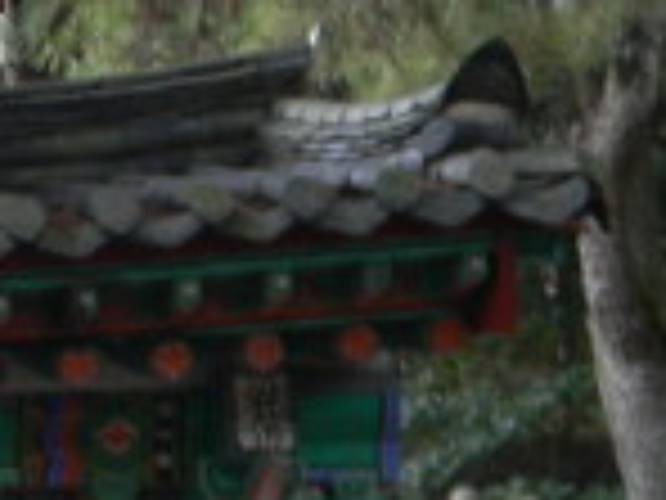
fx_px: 3271
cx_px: -630
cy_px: 318
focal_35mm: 170
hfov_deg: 10.7
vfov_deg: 8.7
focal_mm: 6.4
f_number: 3.7
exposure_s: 1/15.1
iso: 80
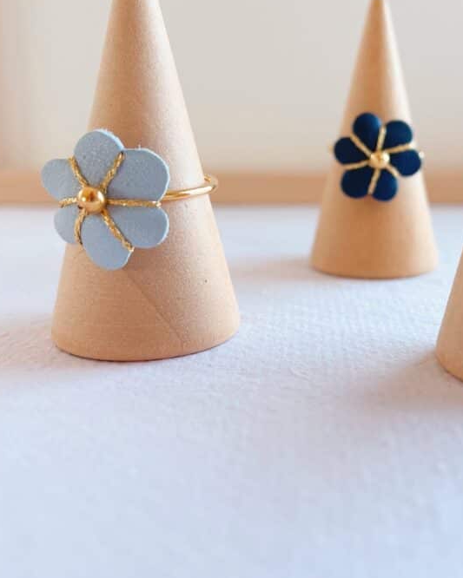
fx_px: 668
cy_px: 257
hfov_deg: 37.7
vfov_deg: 46.8
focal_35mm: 39
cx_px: 322
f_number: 1.6
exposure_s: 1/121
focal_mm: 4.2
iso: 50
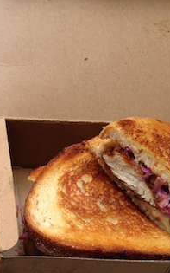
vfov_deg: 28.8
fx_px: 526
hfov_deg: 17.4
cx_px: -39
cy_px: 177
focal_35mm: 71
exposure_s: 1/239
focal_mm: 4.13
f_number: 2.4
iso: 50
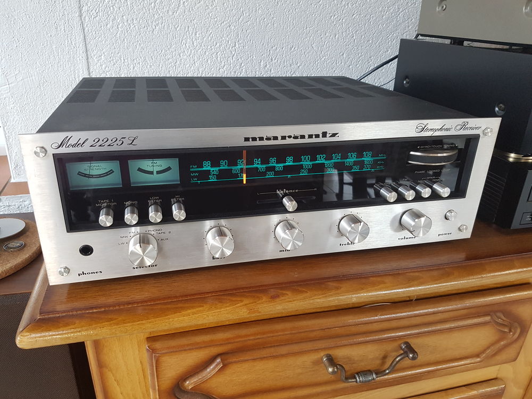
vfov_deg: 53.1
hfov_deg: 67.3
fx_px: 400
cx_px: 266
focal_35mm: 26
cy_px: 200
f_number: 1.7
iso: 200
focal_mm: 4.2
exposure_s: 1/50
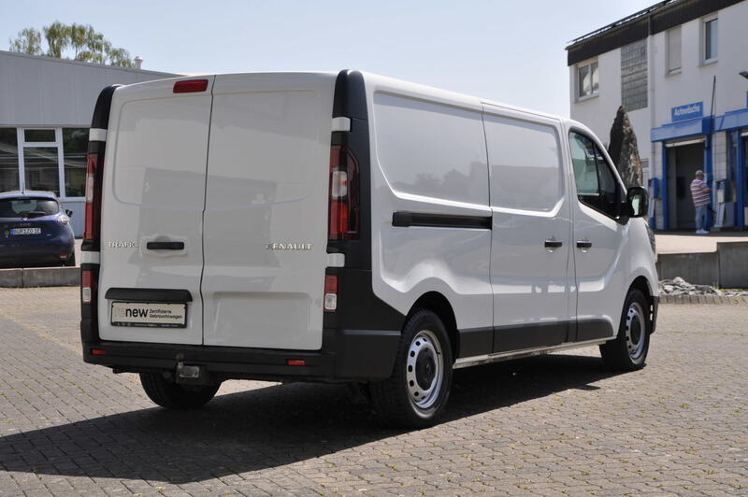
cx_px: 374
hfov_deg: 31.9
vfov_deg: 21.5
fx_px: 1308
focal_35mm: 63
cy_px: 248
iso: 200
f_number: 9
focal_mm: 42
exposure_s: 1/320
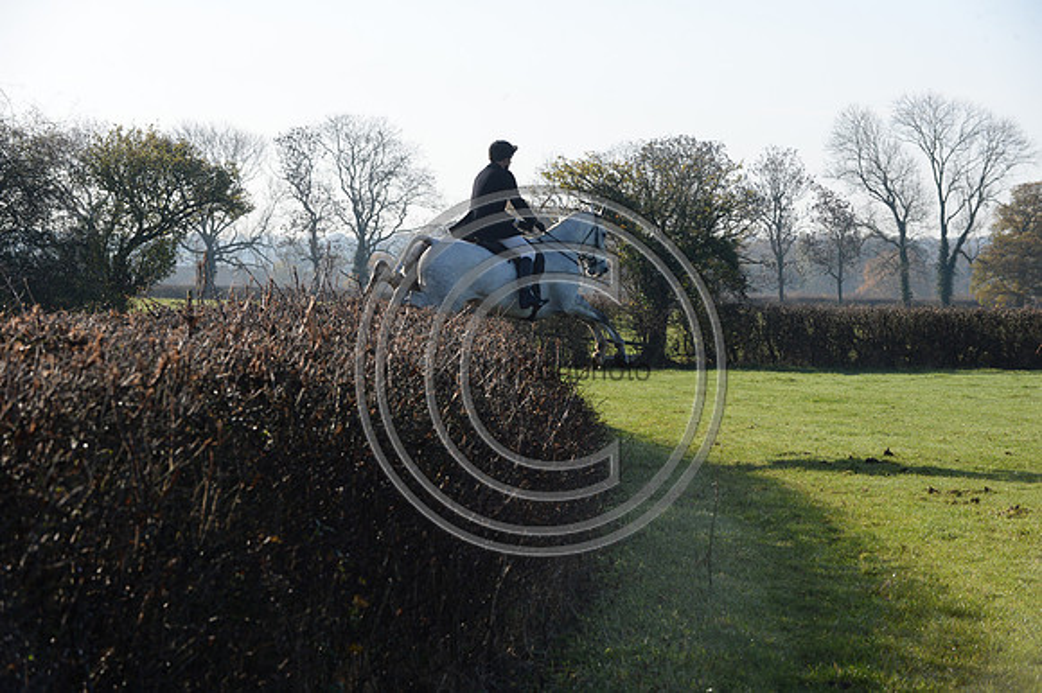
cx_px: 521
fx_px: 3471
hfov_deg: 17.1
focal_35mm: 120
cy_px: 346
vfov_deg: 11.4
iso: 1000
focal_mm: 120
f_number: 8
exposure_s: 1/1250
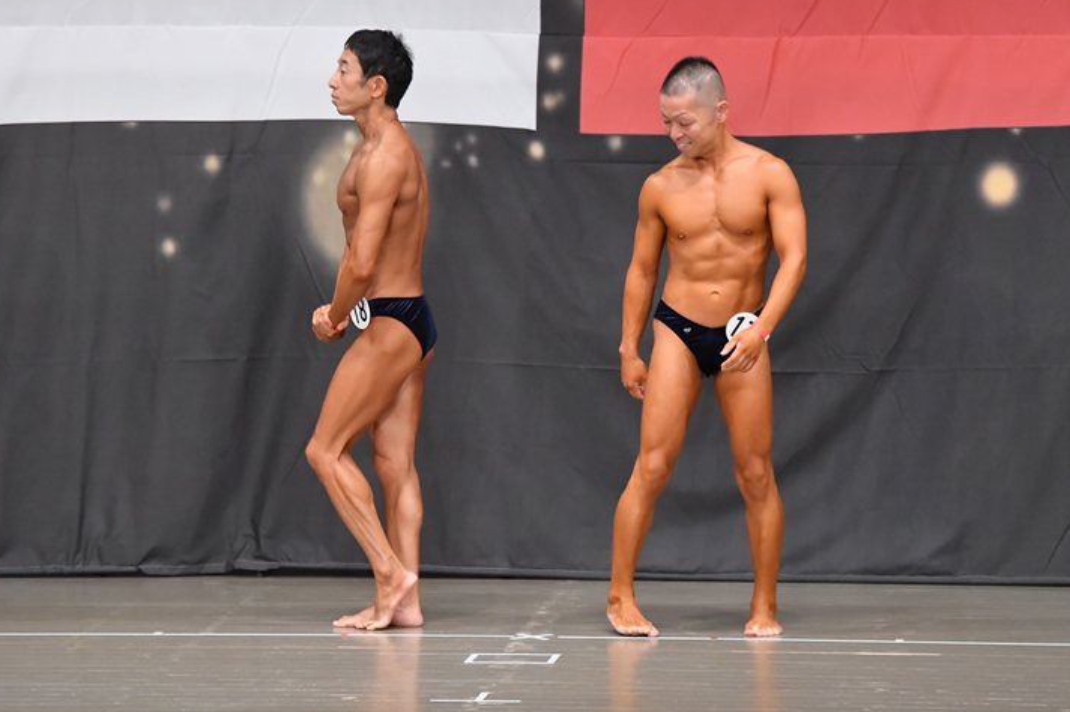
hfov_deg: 9.4
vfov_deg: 6.2
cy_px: 347
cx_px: 515
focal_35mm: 220
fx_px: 6536
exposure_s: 1/400
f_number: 5.6
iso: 6400
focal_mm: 135
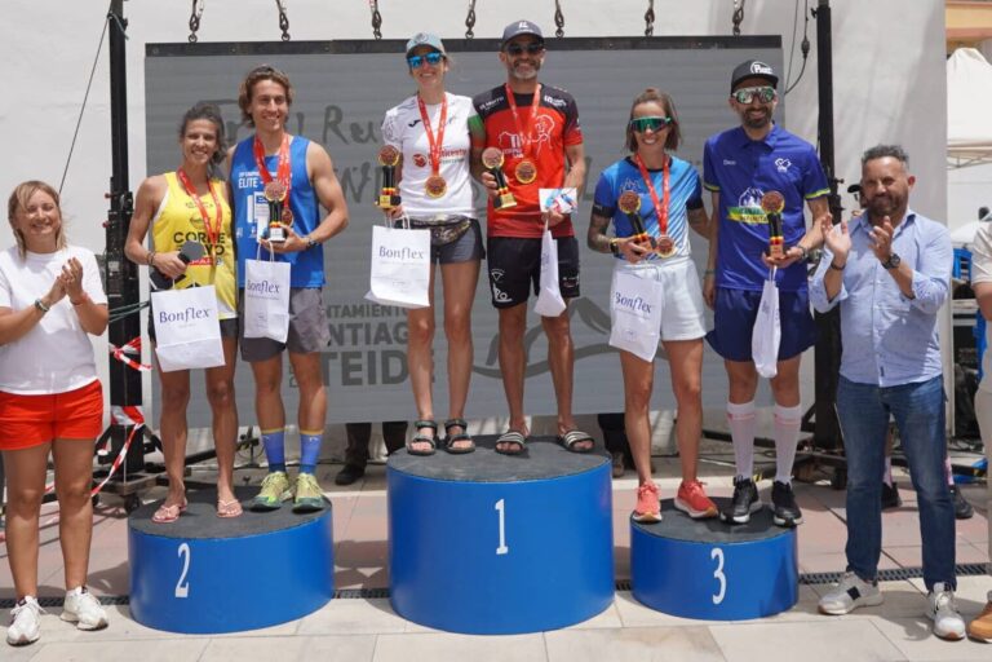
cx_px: 496
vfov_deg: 45.0
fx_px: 799
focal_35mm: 29
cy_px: 331
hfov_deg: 63.7
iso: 100
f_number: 4.5
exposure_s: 1/1250
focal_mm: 29
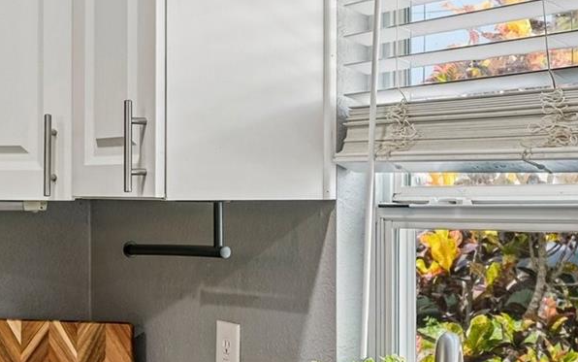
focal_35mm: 82
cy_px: 205
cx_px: 183
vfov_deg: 15.9
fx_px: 1292
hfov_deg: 25.1
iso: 400
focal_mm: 30
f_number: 8
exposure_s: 1/80
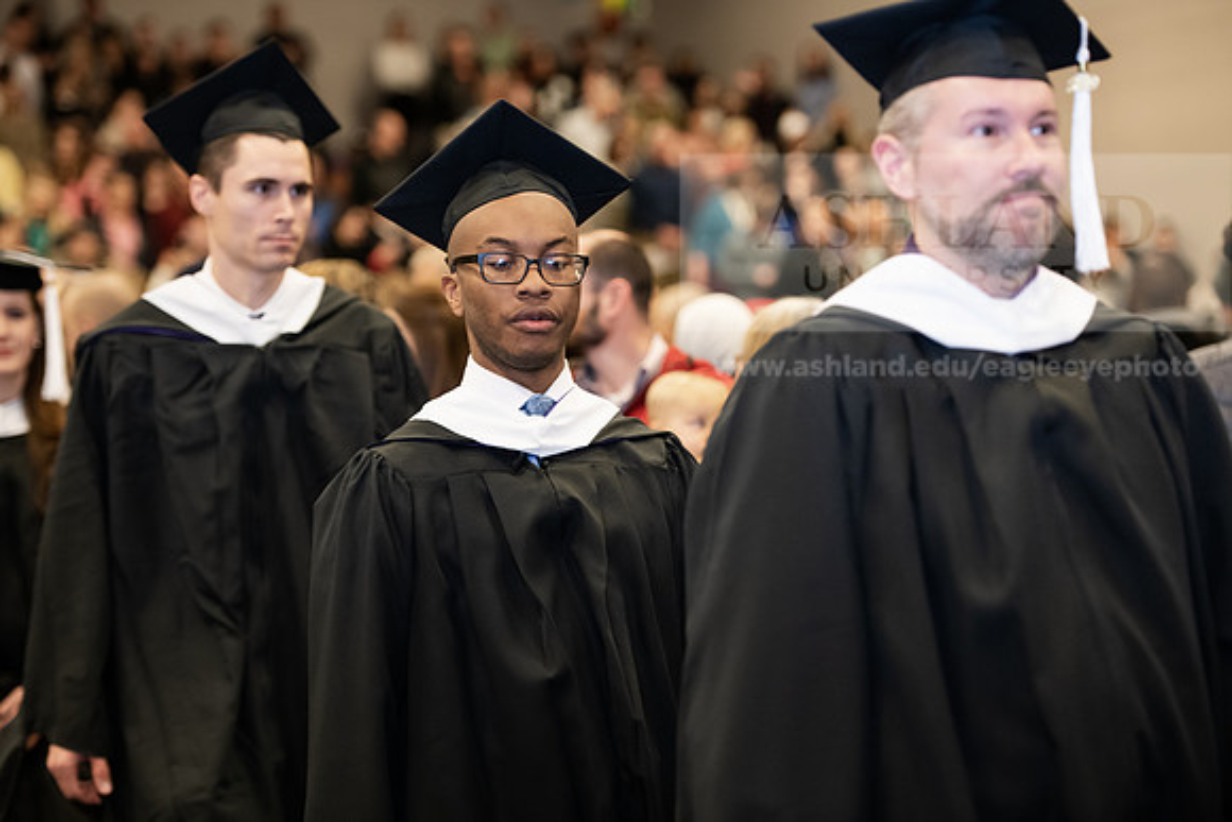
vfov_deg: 13.0
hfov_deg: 19.5
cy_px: 411
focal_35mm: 105
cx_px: 616
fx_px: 3594
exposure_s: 1/200
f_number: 3.2
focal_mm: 105
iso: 2000
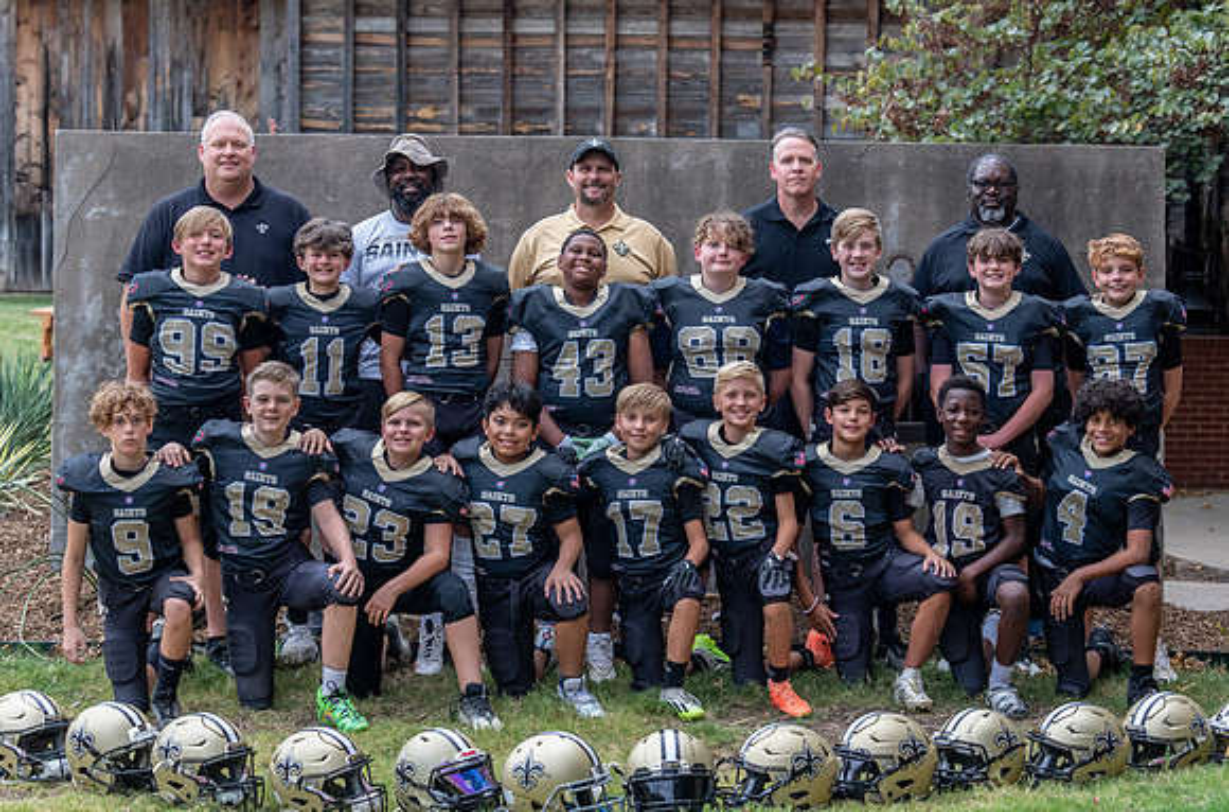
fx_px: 2641
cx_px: 669
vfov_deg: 17.5
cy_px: 372
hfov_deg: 26.2
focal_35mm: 78
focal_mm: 70
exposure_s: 1/320
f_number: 4
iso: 1000
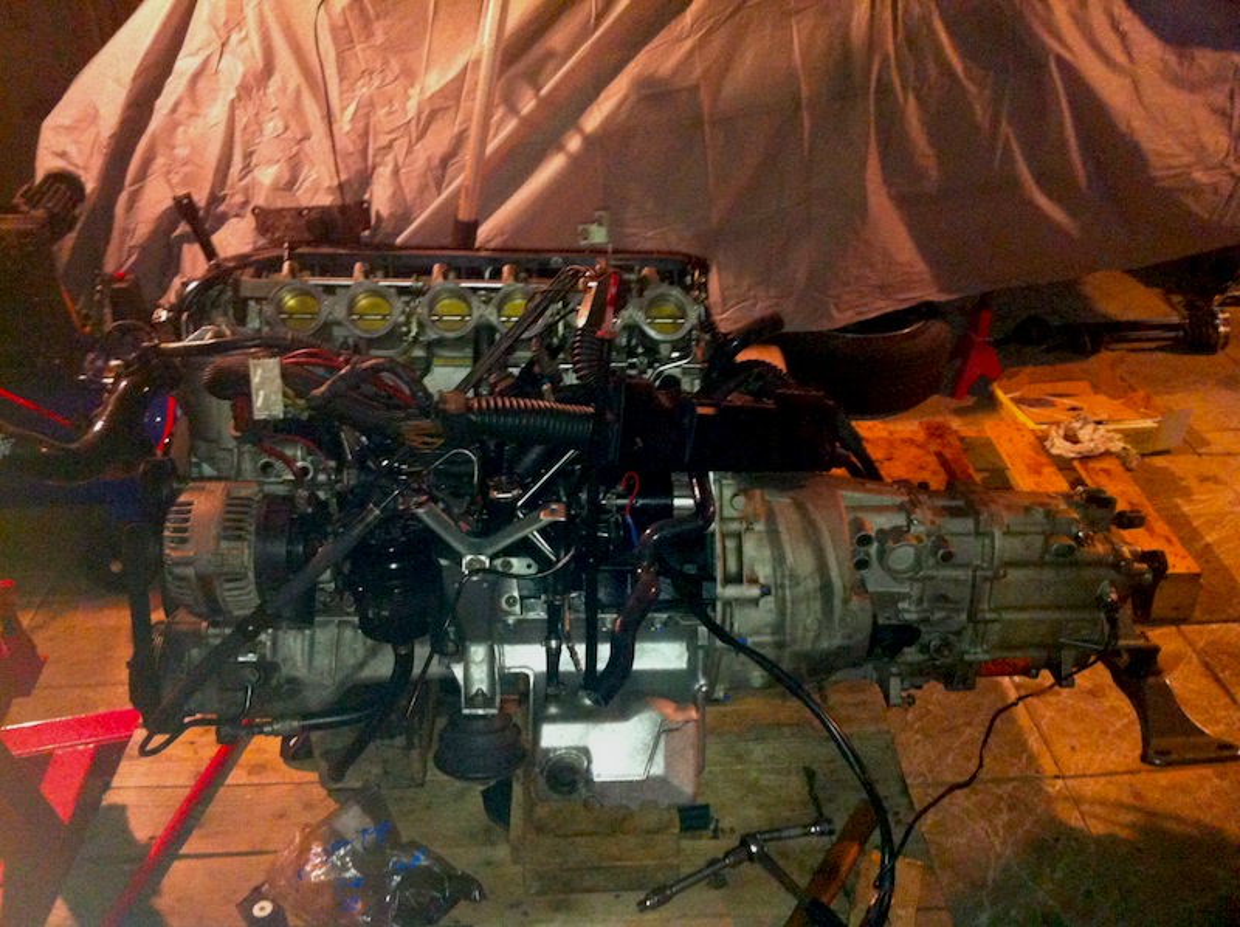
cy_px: 464
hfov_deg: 52.7
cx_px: 620
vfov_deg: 40.6
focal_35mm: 35
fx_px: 1252
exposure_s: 1/15
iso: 640
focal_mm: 3.85
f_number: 2.8
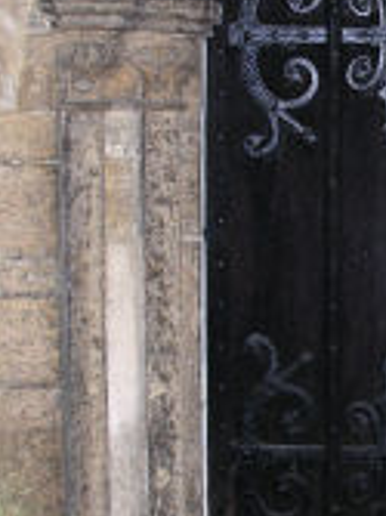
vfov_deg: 19.2
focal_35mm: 102
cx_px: 381
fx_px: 1518
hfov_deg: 14.3
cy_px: 167
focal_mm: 9.5
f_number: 2.8
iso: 138
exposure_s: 1/60.1
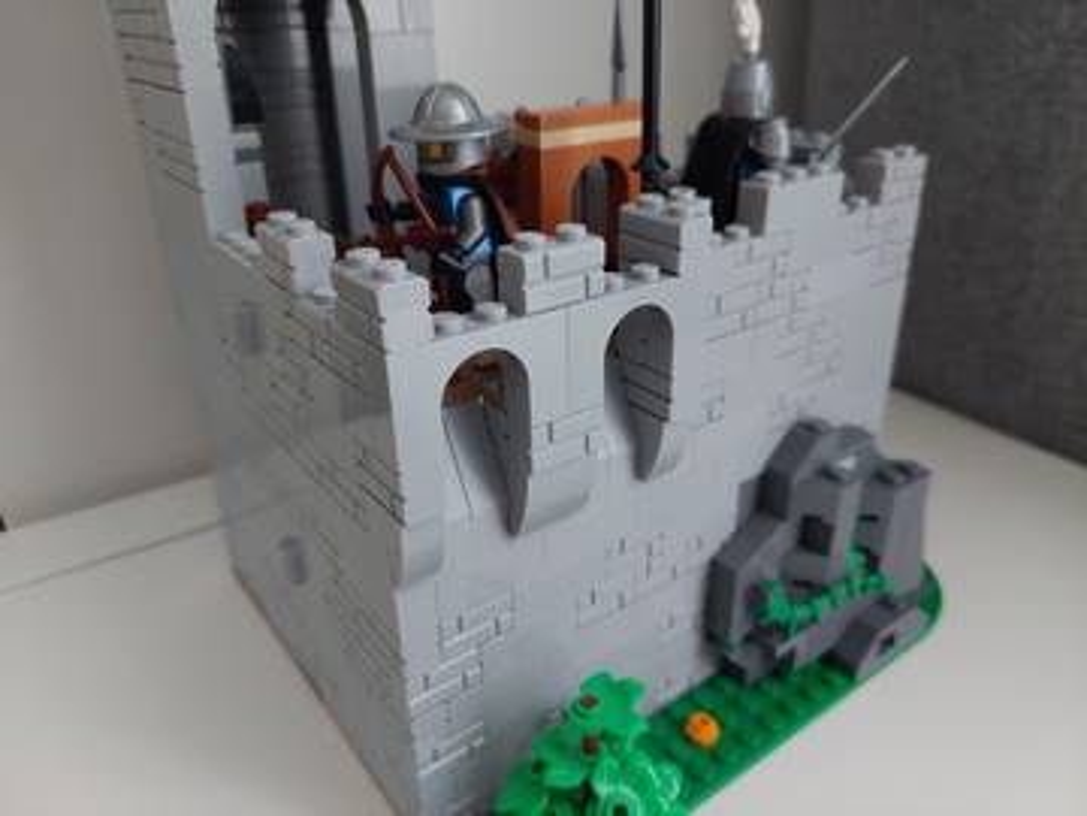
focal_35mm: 25
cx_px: 544
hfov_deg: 69.4
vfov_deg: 54.9
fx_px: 785
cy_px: 408
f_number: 1.8
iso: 250
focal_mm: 5.23
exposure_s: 1/50
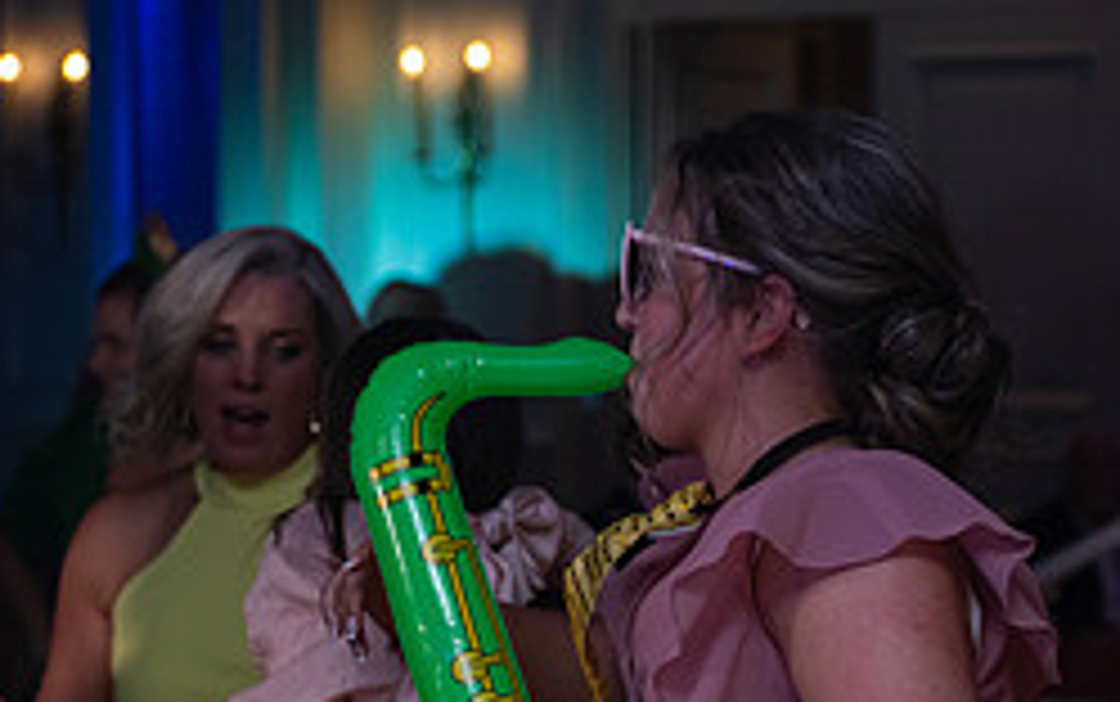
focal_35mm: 147
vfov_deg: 8.9
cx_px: 675
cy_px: 547
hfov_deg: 14.2
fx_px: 4490
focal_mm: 62
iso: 640
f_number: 3.5
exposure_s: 1/160
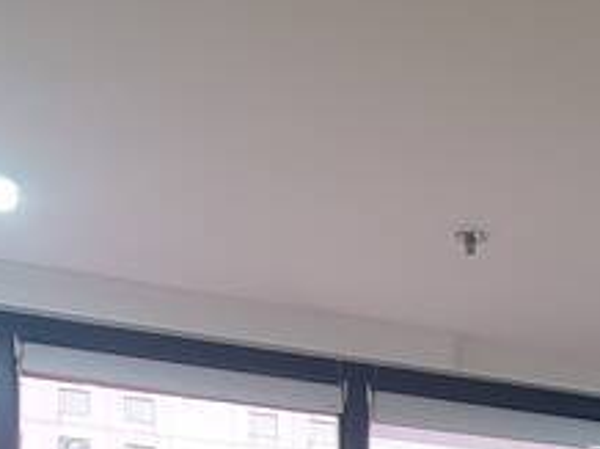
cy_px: 821
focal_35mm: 86
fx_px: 1489
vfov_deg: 14.8
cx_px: 864
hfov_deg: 20.1
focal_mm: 1.8
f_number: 2.2
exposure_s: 1/60
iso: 125
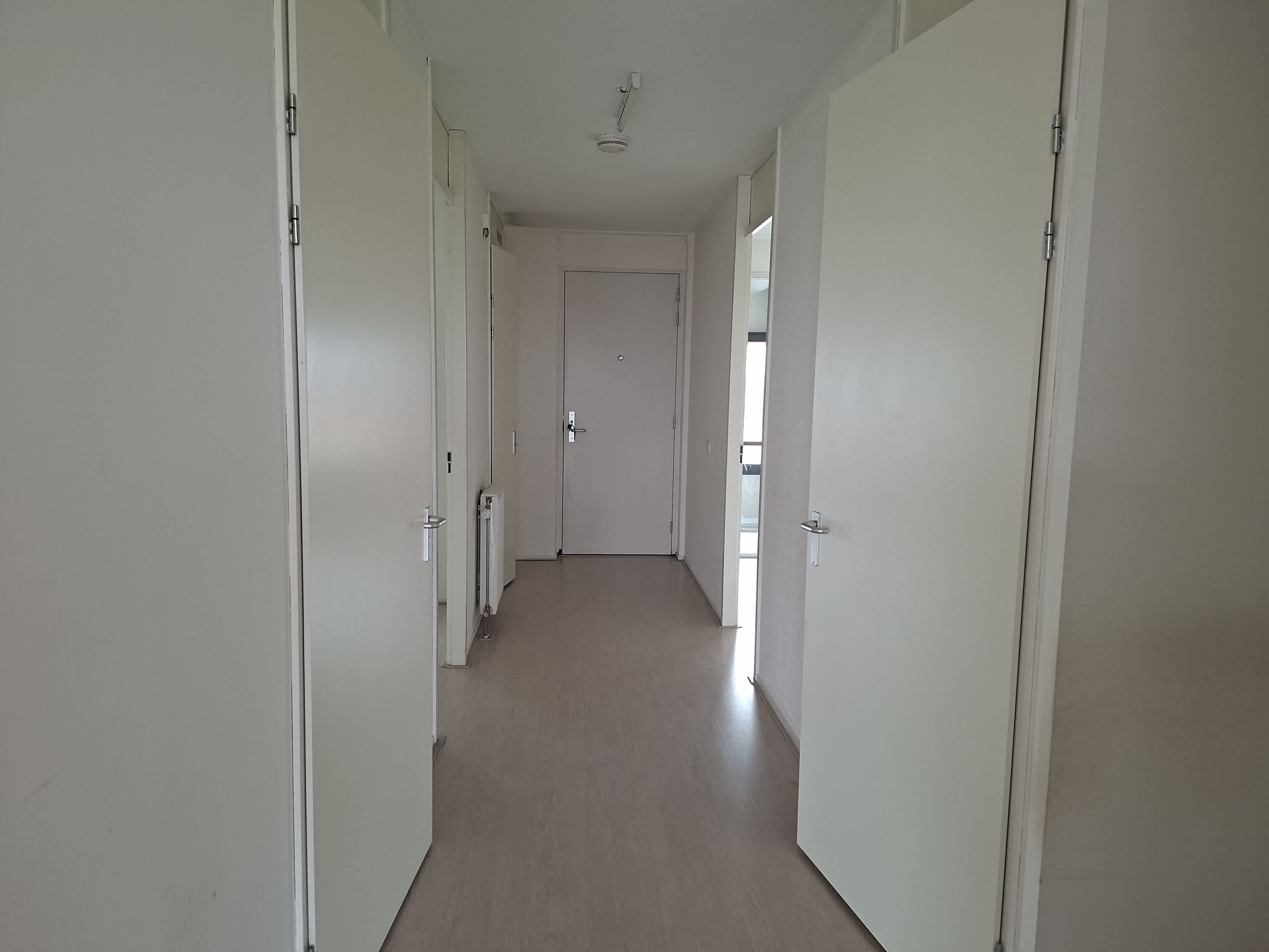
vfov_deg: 58.9
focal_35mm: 23
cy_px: 476
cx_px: 634
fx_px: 843
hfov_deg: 73.9
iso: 200
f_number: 1.8
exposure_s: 1/60
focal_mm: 5.5
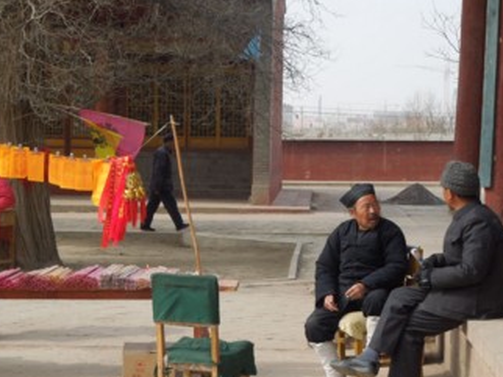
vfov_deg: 15.2
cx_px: 212
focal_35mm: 97
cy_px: 222
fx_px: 1408
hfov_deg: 20.2
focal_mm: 14.1
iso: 100
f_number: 4.5
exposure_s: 1/320
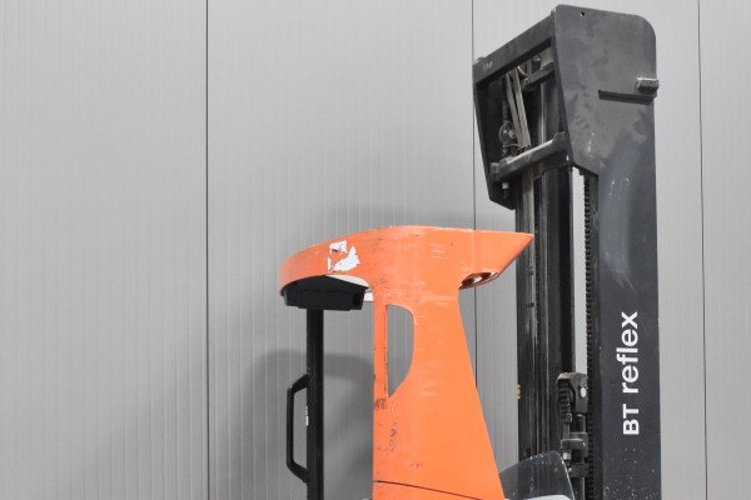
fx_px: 1439
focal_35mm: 69
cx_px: 517
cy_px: 460
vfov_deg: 19.3
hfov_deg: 29.0
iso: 1600
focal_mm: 23
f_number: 5
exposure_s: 1/25
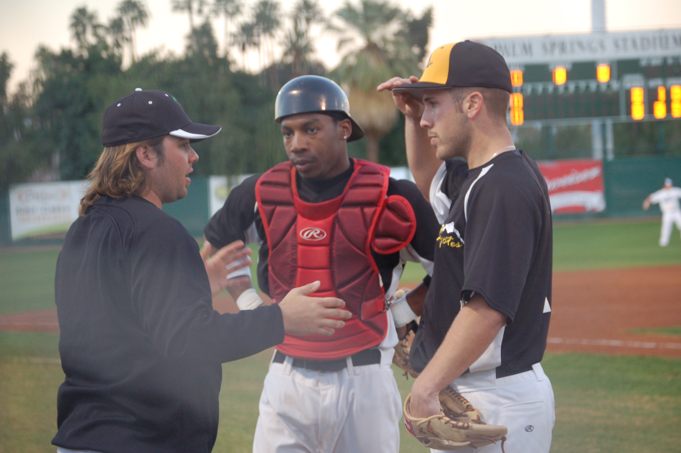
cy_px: 226
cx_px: 340
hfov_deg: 17.1
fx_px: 2268
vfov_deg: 11.4
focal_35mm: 120
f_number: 4.5
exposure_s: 1/100
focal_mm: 80
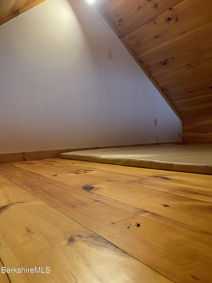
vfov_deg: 69.4
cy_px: 142
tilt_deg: -0.8
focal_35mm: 25
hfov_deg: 54.9
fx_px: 204
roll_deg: +3.5
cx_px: 106
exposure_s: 1/60
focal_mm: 5.1
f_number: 1.6
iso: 400
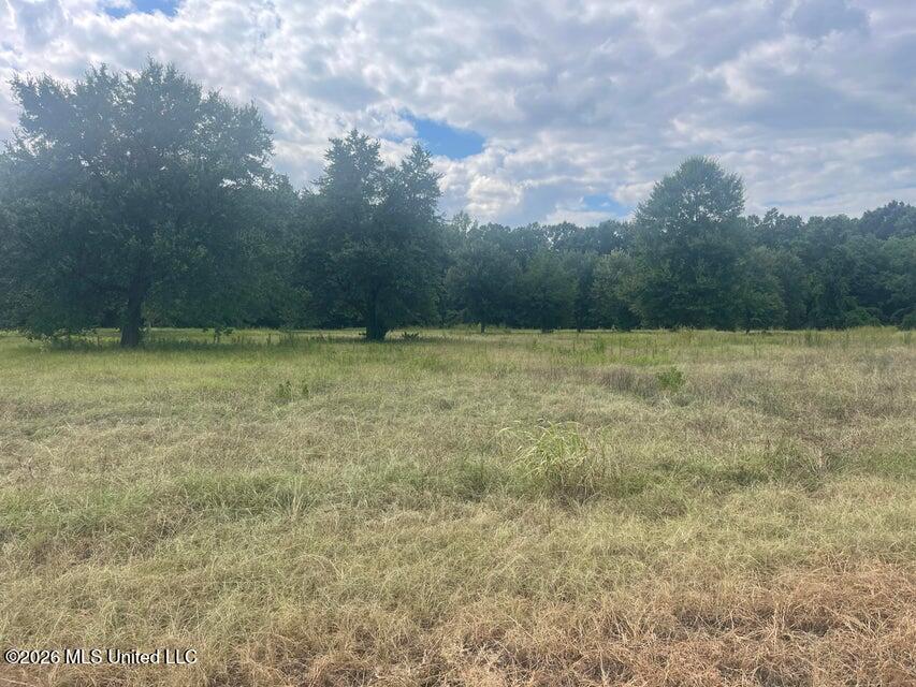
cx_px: 458
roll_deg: +0.2
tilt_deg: -2.7
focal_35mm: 25
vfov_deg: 54.9
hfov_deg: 69.4
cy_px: 344
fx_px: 662
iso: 32
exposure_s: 1/3165
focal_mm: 5.1
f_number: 1.6
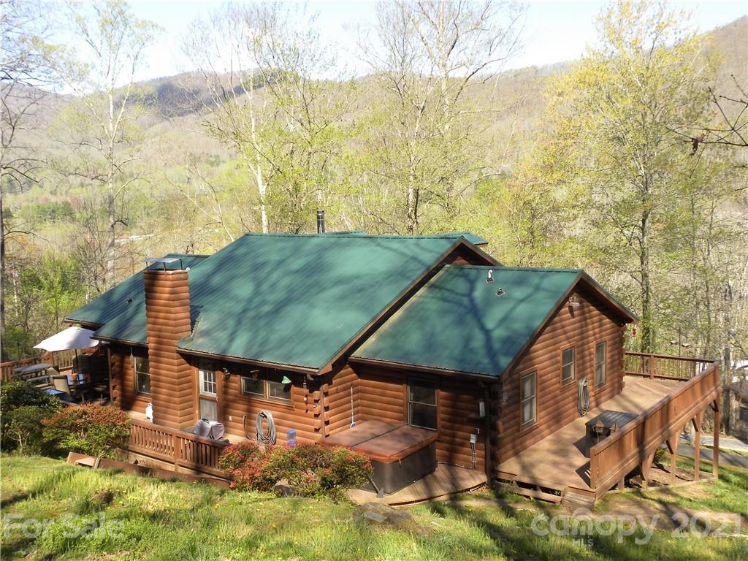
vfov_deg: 38.7
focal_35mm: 37
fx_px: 800
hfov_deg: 50.1
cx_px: 374
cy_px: 280
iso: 64
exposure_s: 1/154
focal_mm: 6.6
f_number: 4.5
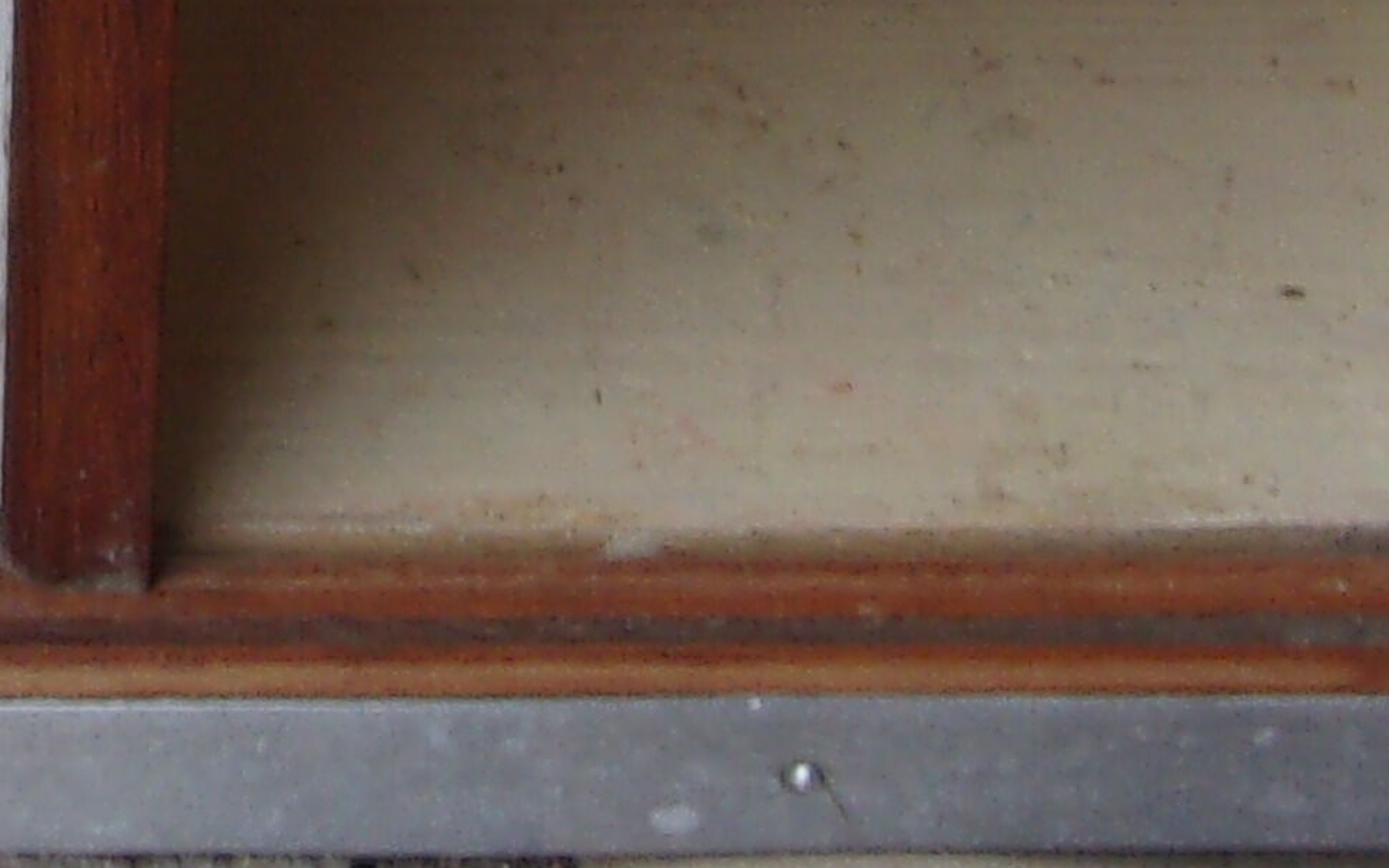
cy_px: -730
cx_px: -80
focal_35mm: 141
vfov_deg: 8.9
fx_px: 5337
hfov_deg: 14.5
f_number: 3.9
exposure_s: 1/90
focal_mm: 5.1
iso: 80
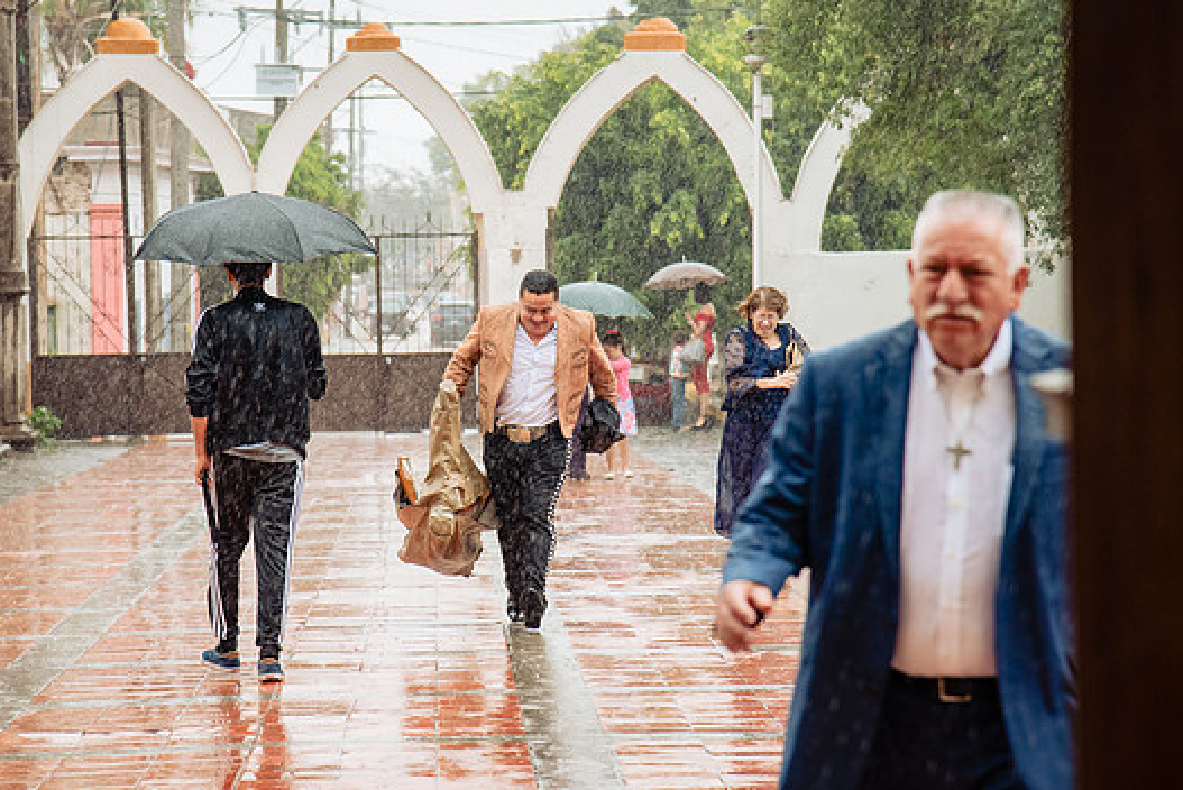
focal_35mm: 156
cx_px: 526
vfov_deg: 8.8
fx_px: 5129
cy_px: 344
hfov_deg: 13.2
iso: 2000
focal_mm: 120
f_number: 5.6
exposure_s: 1/400
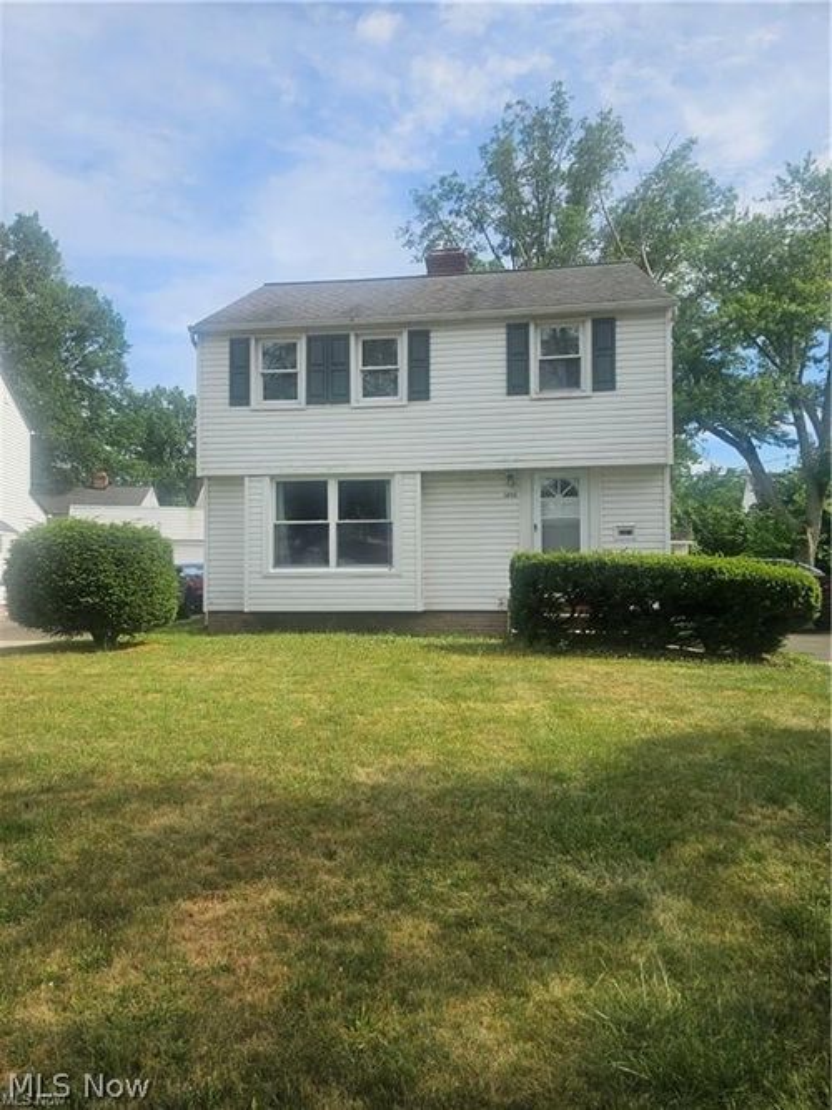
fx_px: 737
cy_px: 555
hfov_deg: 58.9
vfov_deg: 73.9
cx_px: 416
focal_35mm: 23
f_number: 1.7
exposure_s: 1/796
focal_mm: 6.3
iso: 10
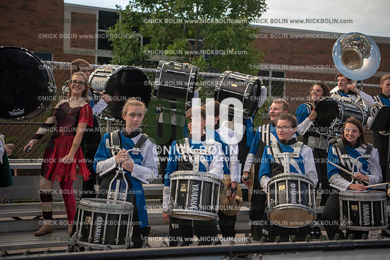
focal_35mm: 52
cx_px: 195
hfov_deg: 38.2
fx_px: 563
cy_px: 130
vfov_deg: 26.0
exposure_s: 1/250
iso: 800
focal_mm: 52
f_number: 3.2
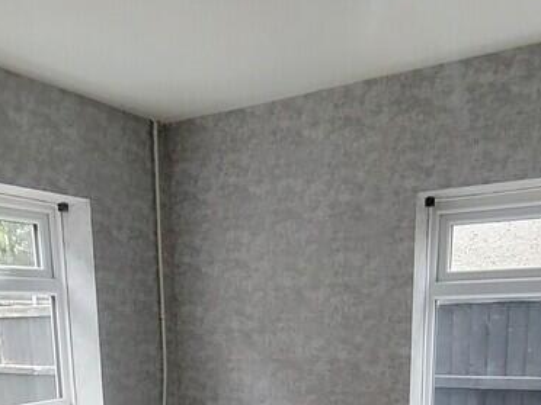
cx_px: 225
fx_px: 688
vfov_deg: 28.9
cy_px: 475
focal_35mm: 44
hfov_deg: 42.8
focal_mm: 1.66
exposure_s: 1/25
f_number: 2.2
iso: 102
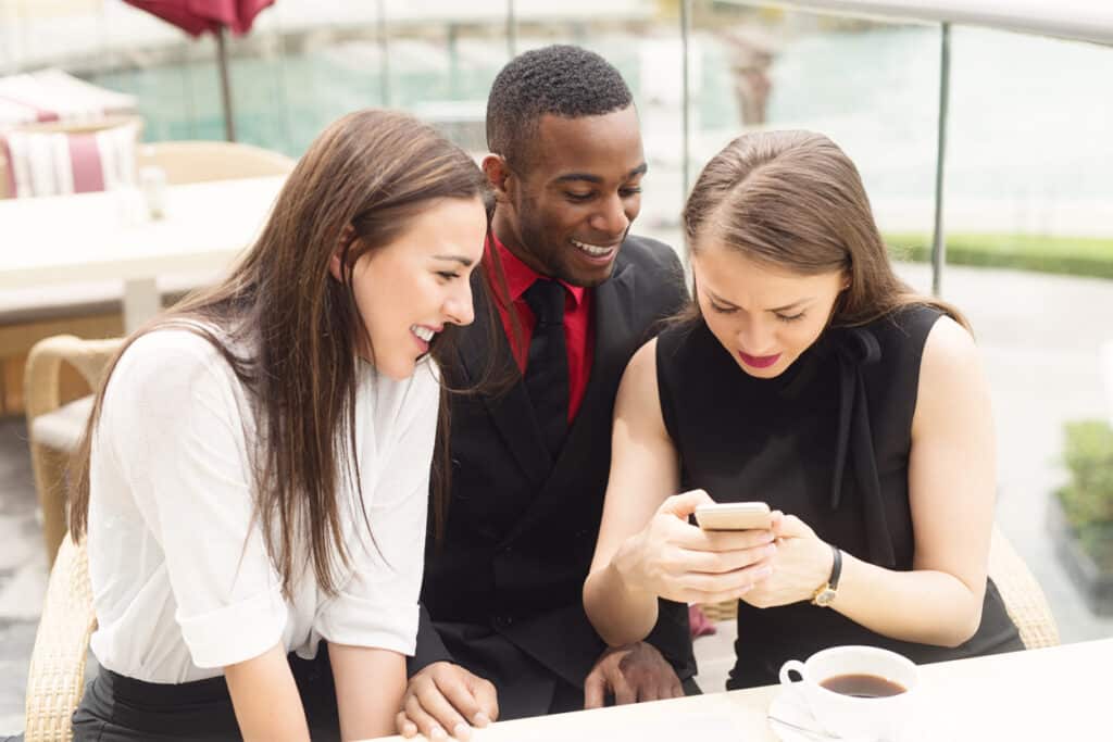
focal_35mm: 50
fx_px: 1546
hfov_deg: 39.6
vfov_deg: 27.0
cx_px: 556
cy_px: 371
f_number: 2.8
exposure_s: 1/320
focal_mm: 50
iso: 100
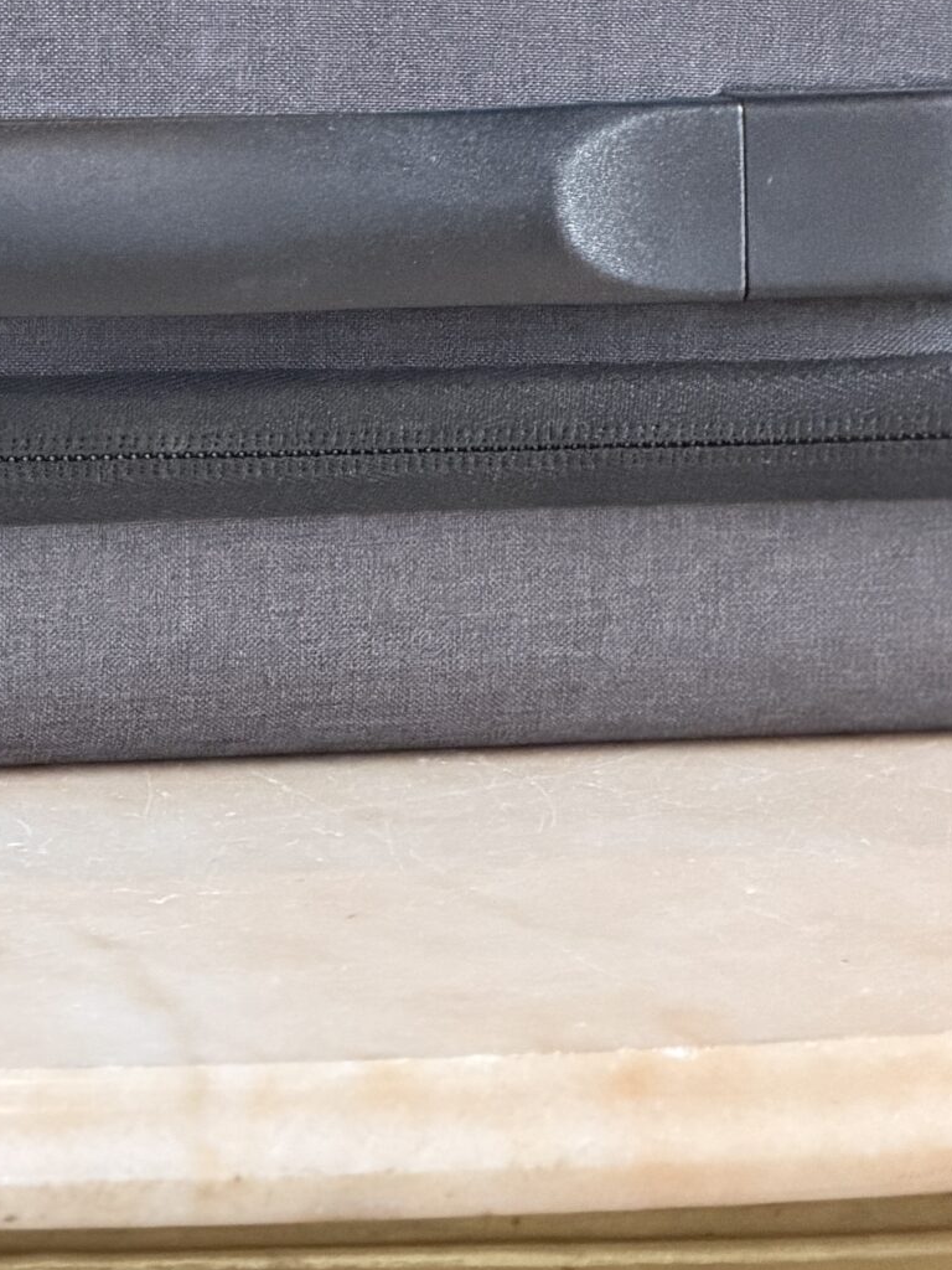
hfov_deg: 5.9
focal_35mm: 250
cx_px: 27
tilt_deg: -7.6
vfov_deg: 7.9
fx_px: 9167
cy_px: -136
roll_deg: -0.7
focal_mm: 16.89
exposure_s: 1/59
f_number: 2.8
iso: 640
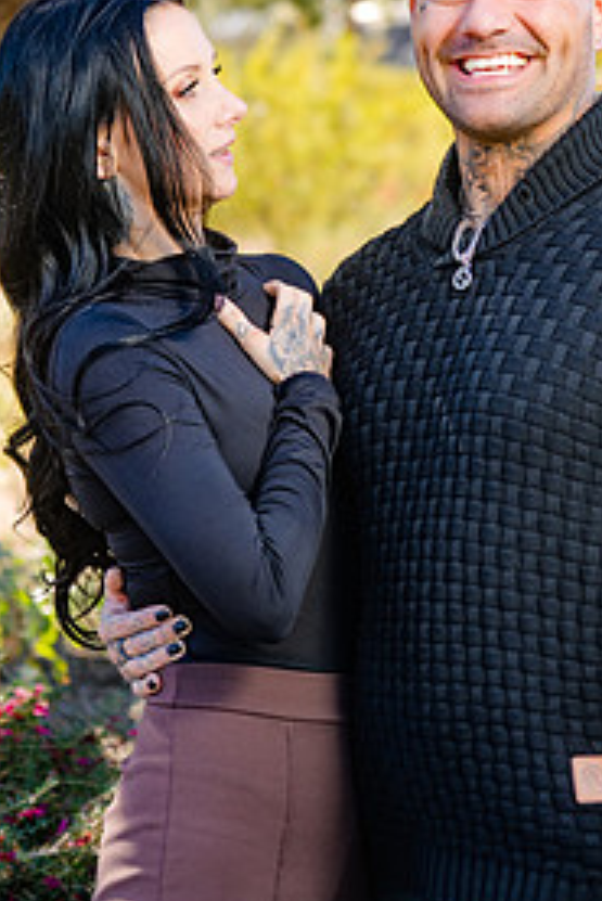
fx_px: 3332
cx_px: 293
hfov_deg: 10.3
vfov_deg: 15.4
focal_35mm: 133
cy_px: 381
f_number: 4
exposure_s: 1/250
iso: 200
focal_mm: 82
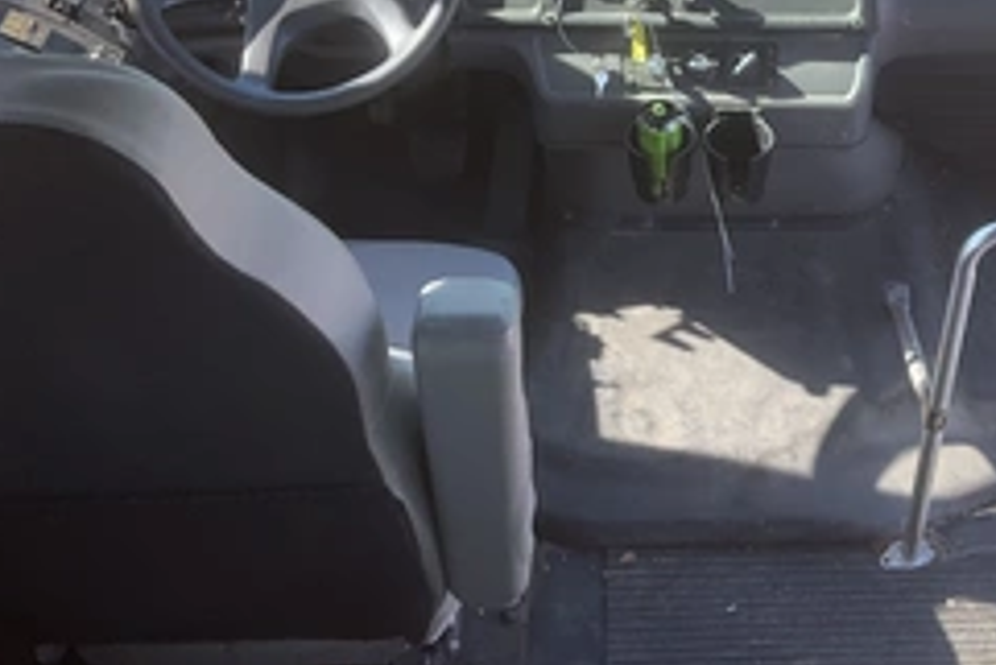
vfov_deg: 26.2
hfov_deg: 39.0
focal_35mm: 50
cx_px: 682
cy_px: 83
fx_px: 1384
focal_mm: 3
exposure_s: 1/122
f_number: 1.8
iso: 32
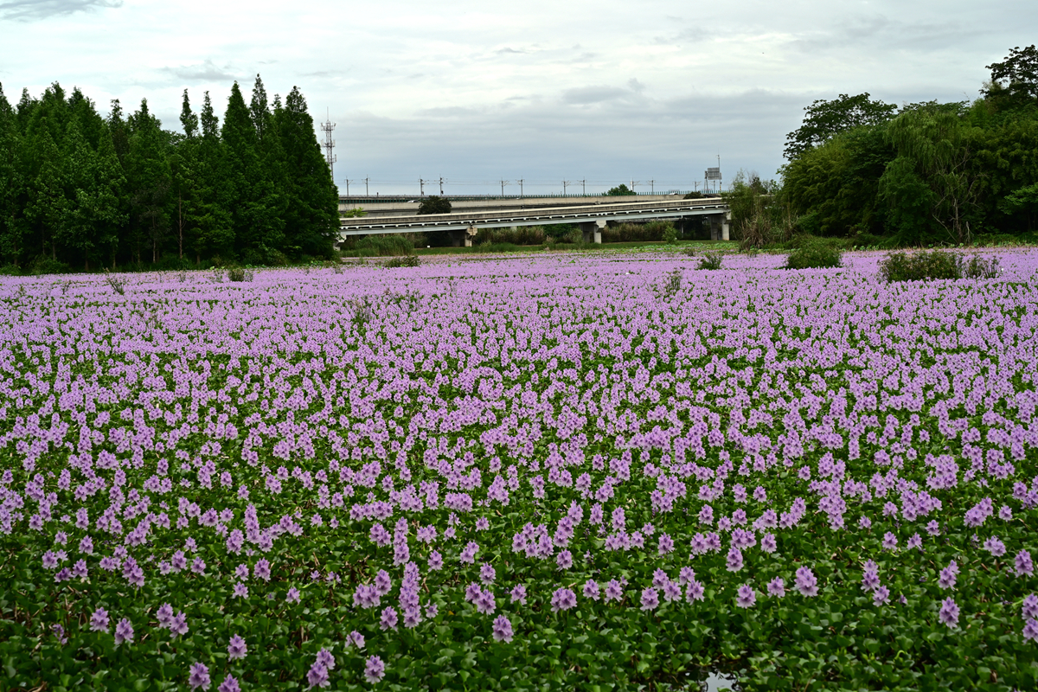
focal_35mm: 59
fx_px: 1701
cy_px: 346
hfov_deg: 33.9
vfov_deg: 23.0
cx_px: 519
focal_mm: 59
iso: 140
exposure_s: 1/250
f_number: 8
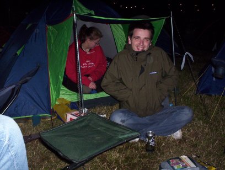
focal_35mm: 38
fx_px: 248
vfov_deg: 37.9
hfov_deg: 48.9
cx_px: 112
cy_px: 85
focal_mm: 4.99
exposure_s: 1/60
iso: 140
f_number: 4.5
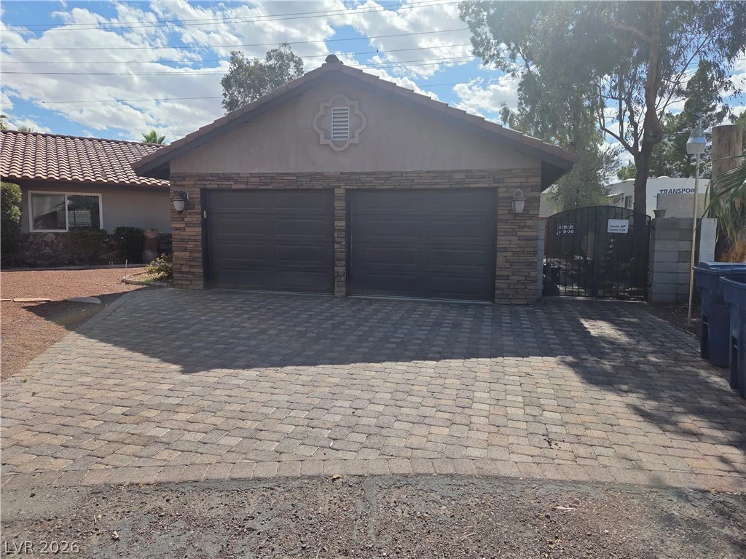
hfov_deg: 73.9
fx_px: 496
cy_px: 280
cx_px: 373
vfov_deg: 58.9
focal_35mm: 23
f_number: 1.8
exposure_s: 1/7599
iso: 80
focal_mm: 5.4
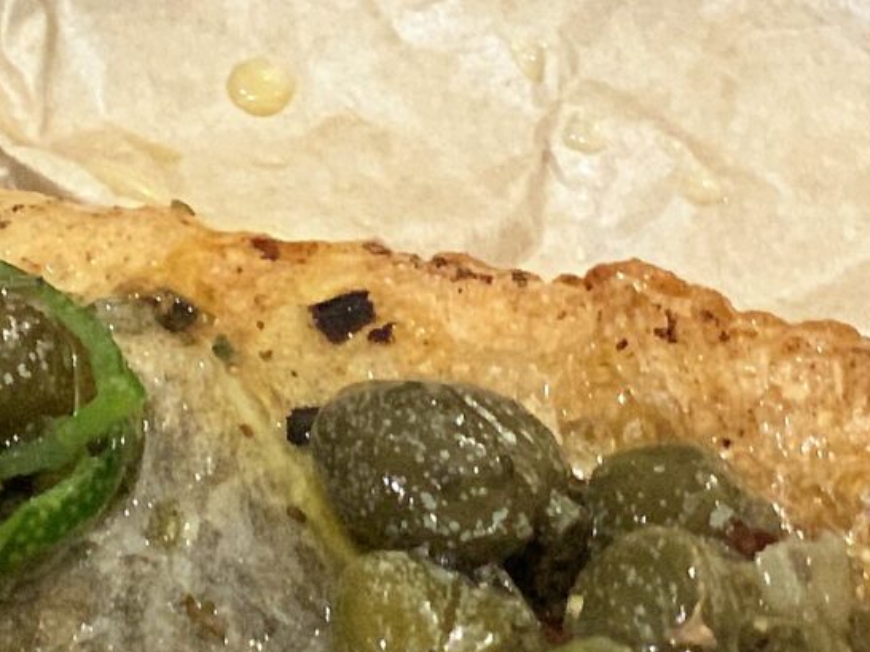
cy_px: 255
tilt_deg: -49.8
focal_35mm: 244
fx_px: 6130
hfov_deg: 7.7
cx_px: -942
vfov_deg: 6.1
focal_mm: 6
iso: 200
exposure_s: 1/50
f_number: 2.4
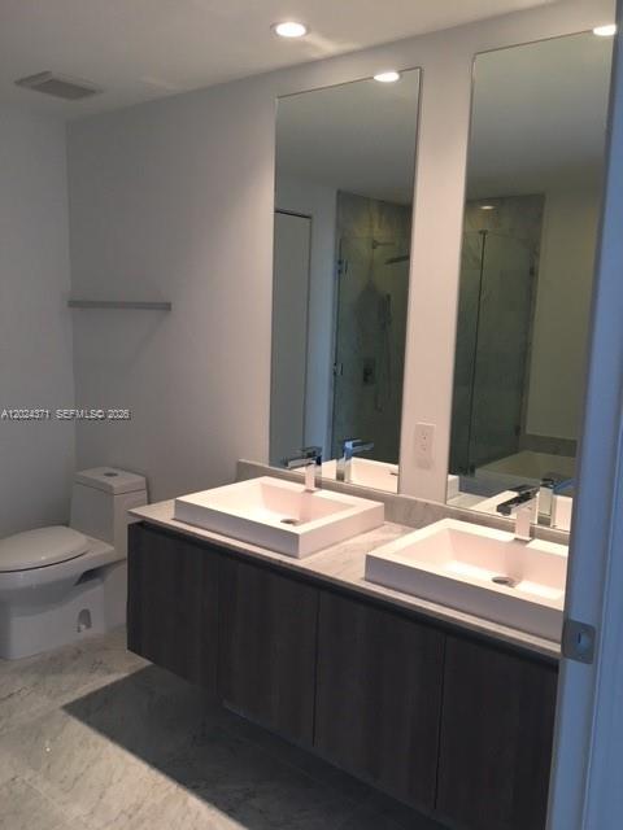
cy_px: 415
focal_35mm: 29
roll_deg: -1.5
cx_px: 312
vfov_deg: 61.7
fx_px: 696
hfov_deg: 48.2
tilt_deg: -9.5
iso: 64
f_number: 2.2
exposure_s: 1/30
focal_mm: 4.15
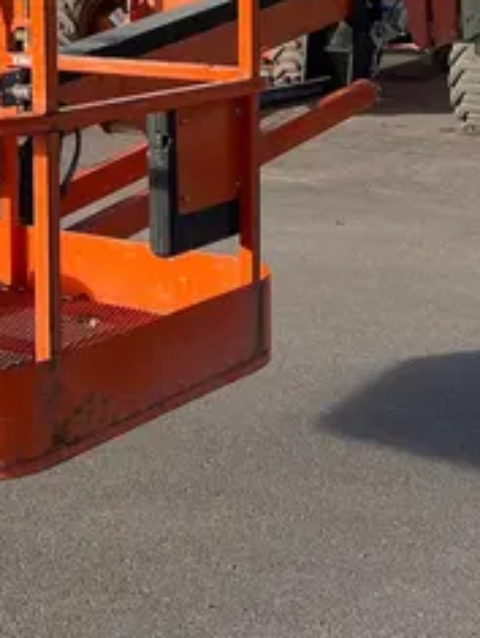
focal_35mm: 81
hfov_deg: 18.3
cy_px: 115
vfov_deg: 23.7
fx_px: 1494
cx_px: 263
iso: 50
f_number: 1.6
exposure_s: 1/2513
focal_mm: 5.1
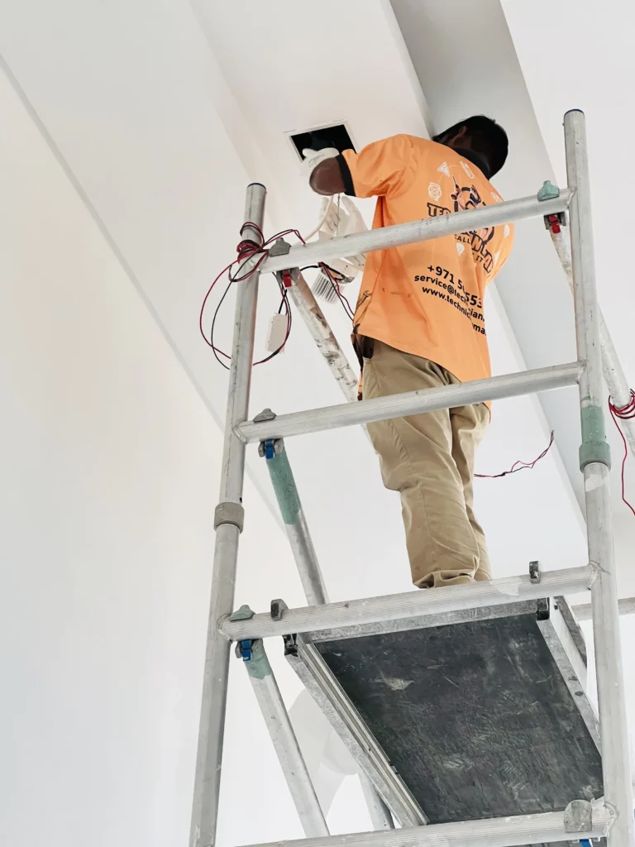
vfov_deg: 25.3
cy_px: 424
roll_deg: -3.8
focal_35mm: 77
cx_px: 318
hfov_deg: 19.1
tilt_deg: +36.3
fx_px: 1883
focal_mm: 9
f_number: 2.8
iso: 250
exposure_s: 1/60
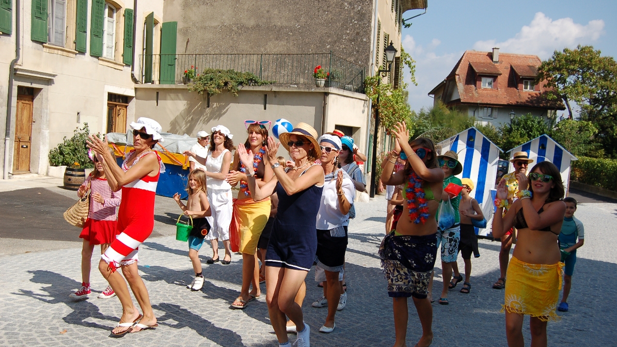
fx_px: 671
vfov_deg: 29.0
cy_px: 184
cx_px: 308
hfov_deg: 49.4
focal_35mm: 41
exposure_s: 1/1250
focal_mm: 26
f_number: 4.5
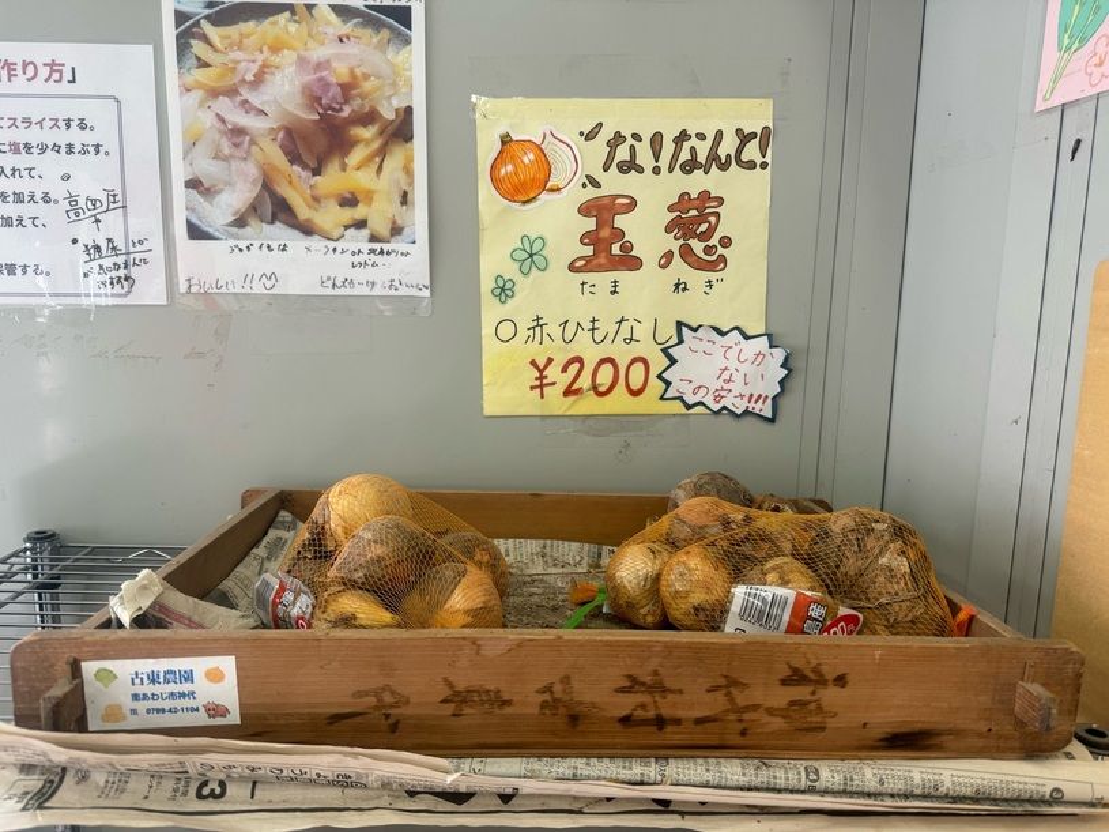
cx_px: 554
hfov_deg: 71.6
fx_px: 769
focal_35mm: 24
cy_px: 416
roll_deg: -1.5
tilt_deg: -6.7
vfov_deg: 56.8
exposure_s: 1/120
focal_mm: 6.76
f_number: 1.78
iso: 100
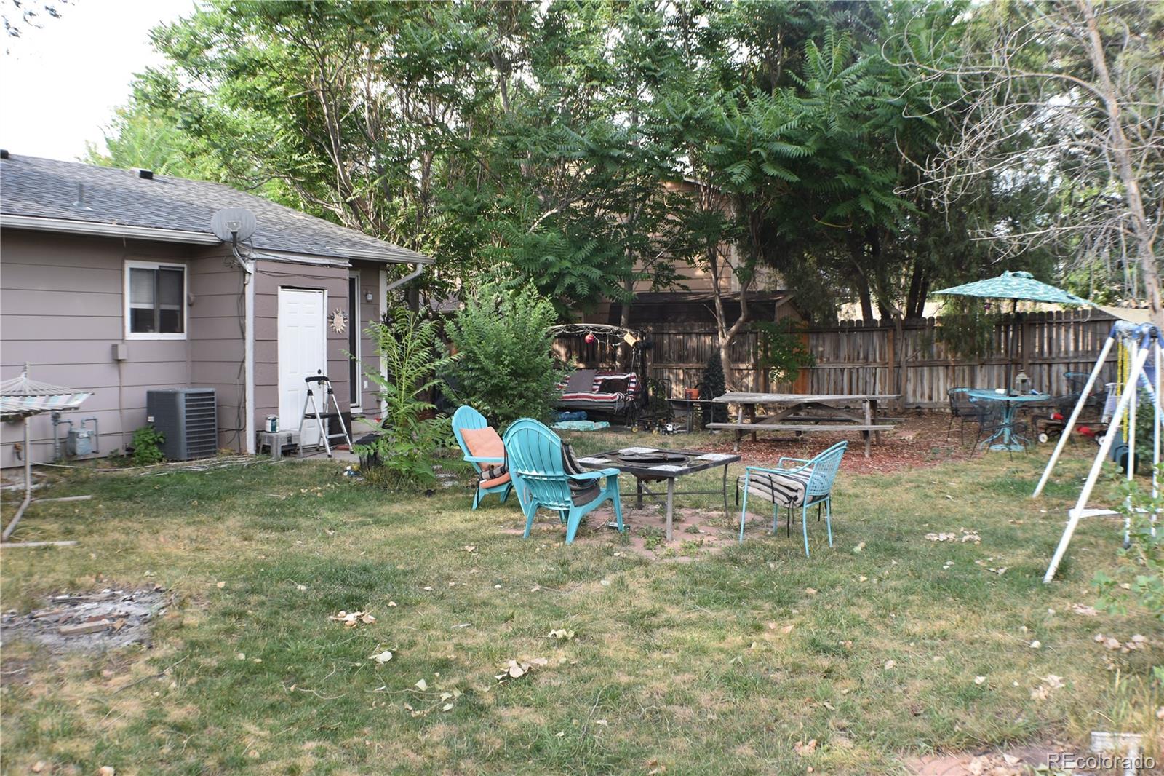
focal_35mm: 40
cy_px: 388
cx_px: 582
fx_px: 1309
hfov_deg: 47.9
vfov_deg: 33.0
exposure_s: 1/125
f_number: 5.6
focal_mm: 27
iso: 400
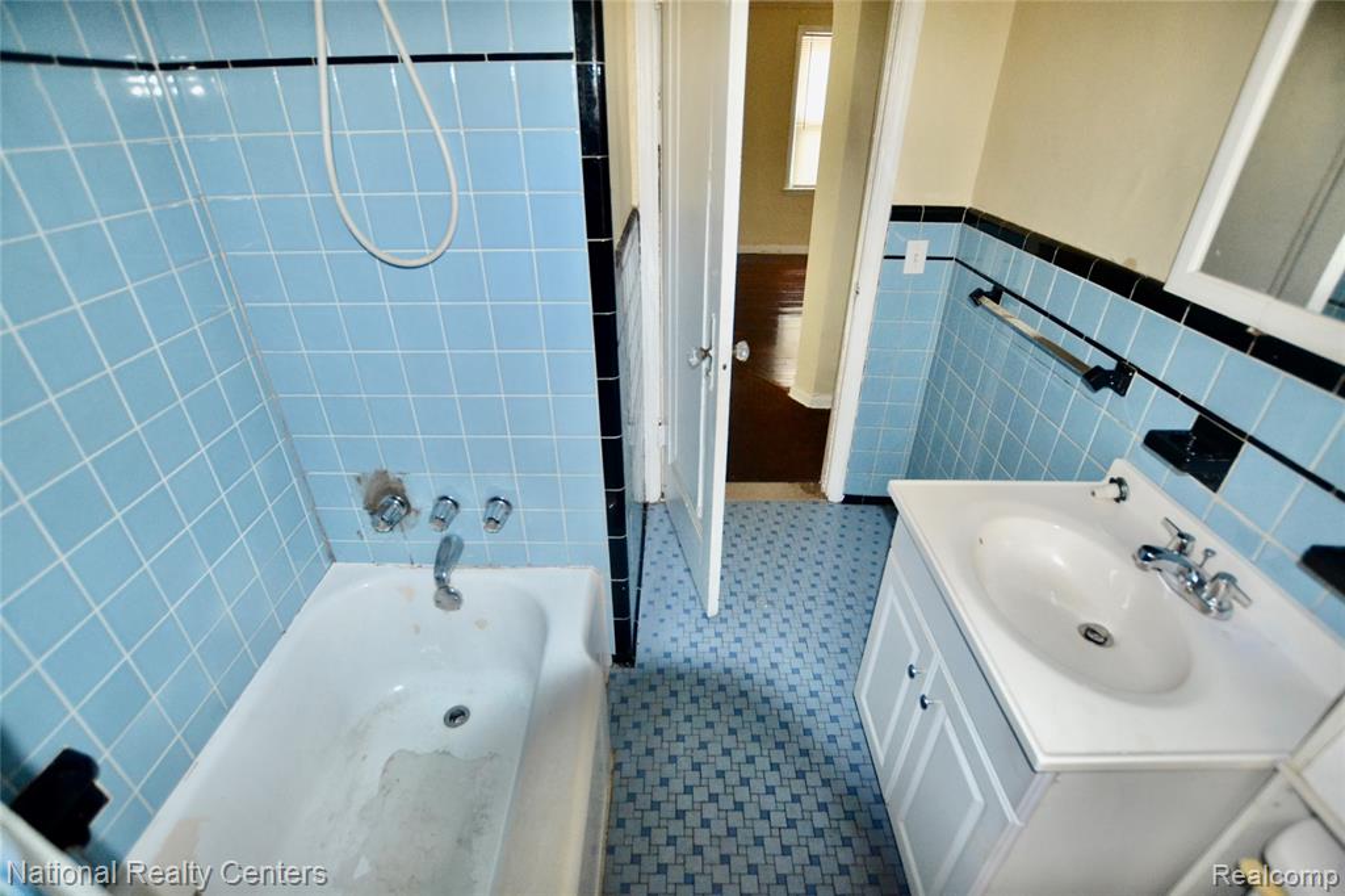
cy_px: 448
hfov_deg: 100.4
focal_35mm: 15
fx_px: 560
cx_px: 672
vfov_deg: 77.3
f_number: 3.5
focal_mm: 10
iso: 2000
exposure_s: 1/60
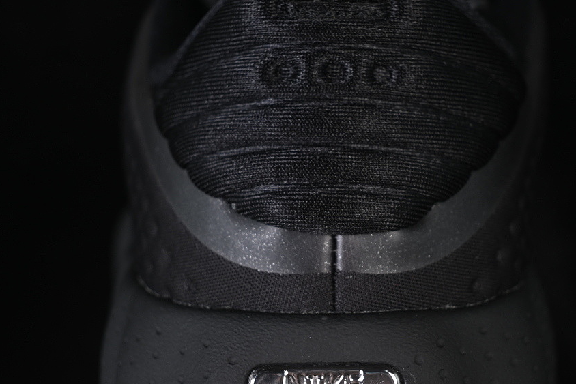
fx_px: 1536
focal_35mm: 96
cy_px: 181
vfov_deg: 14.3
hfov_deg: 21.2
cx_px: 332
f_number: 6.3
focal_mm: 50
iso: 160
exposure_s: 1/50
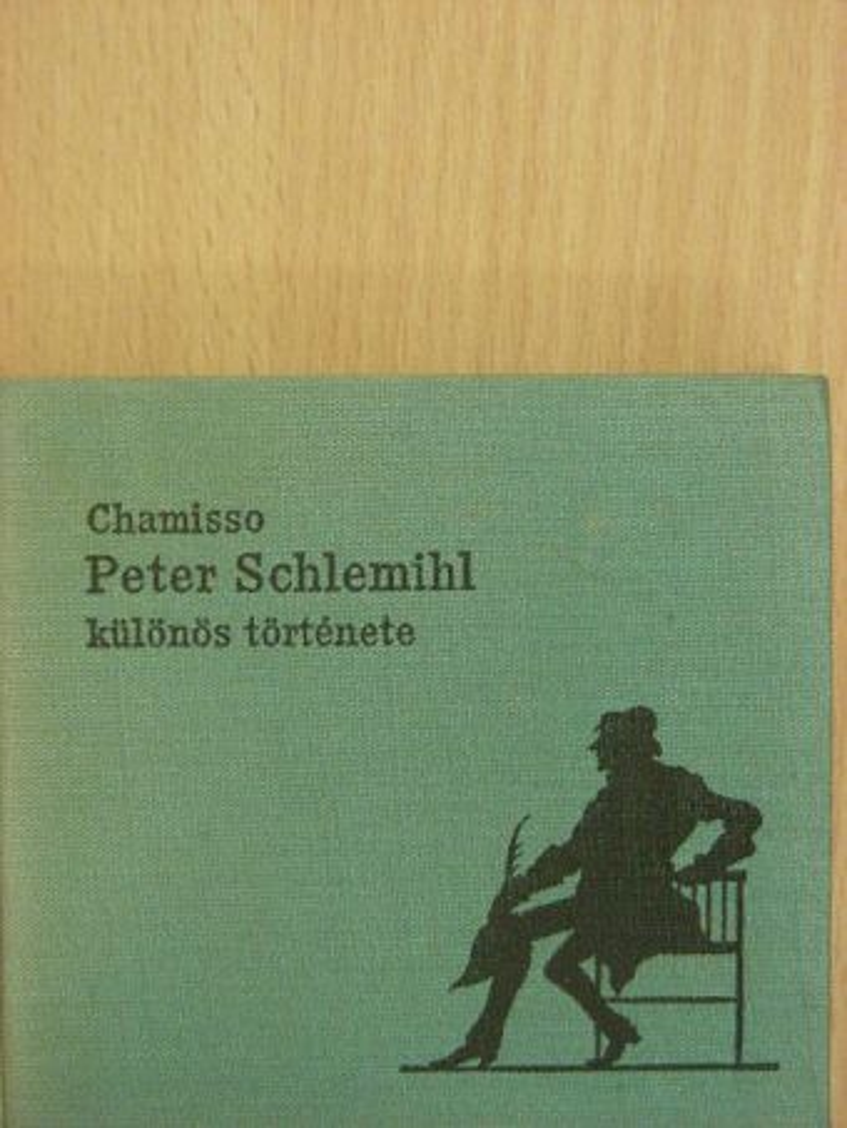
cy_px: 564
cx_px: 424
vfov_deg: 19.8
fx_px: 3228
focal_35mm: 99
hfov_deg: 14.9
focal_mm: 16.5
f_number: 3.5
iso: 343
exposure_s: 1/15
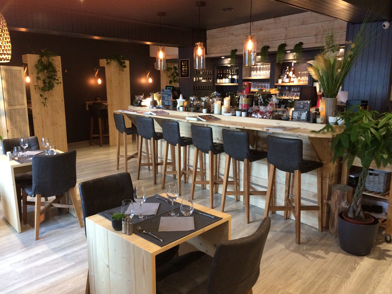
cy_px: 147
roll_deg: -1.0
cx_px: 196
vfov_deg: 48.2
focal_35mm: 29
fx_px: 328
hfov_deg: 61.7
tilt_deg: -9.1
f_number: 2.2
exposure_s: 1/33
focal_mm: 4.15
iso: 320
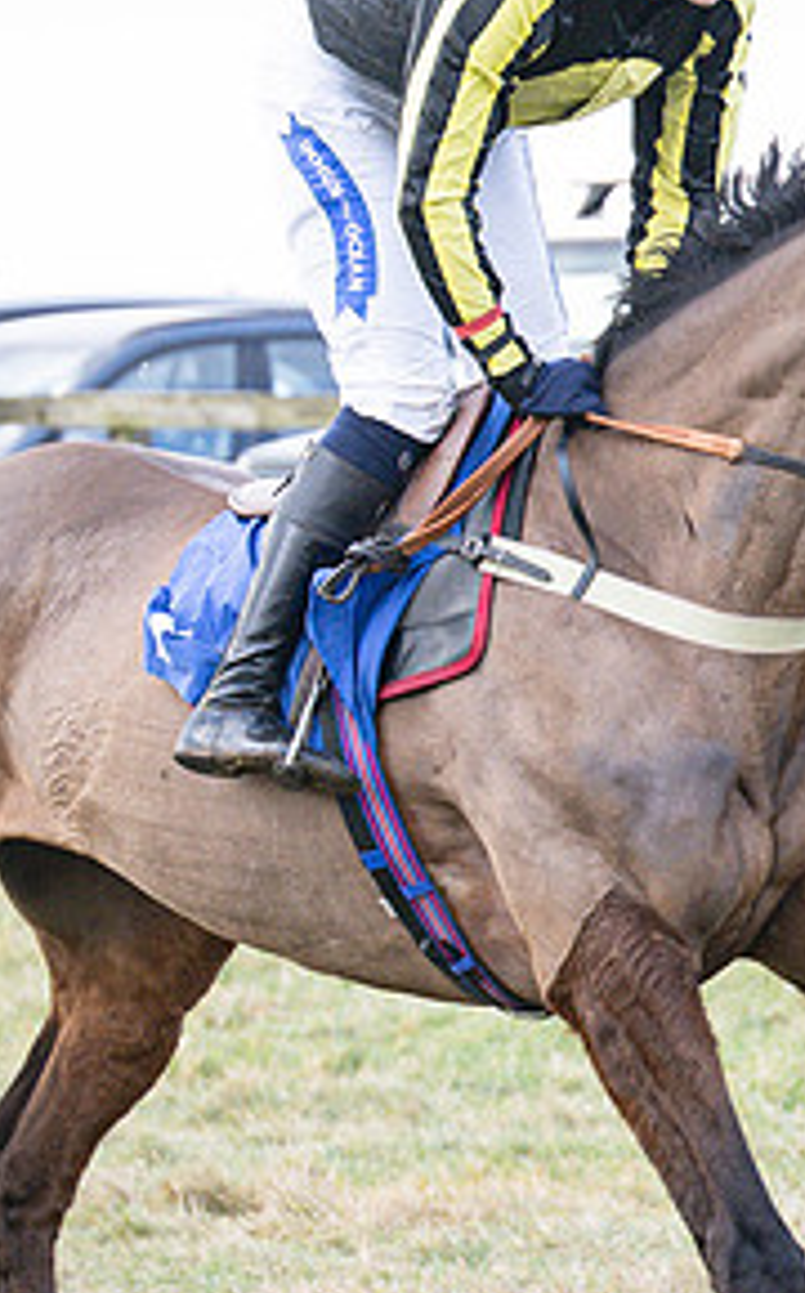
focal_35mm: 348
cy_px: 603
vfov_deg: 6.0
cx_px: 1049
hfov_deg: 3.8
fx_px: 12246
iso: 400
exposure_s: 1/1600
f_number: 2.8
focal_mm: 80
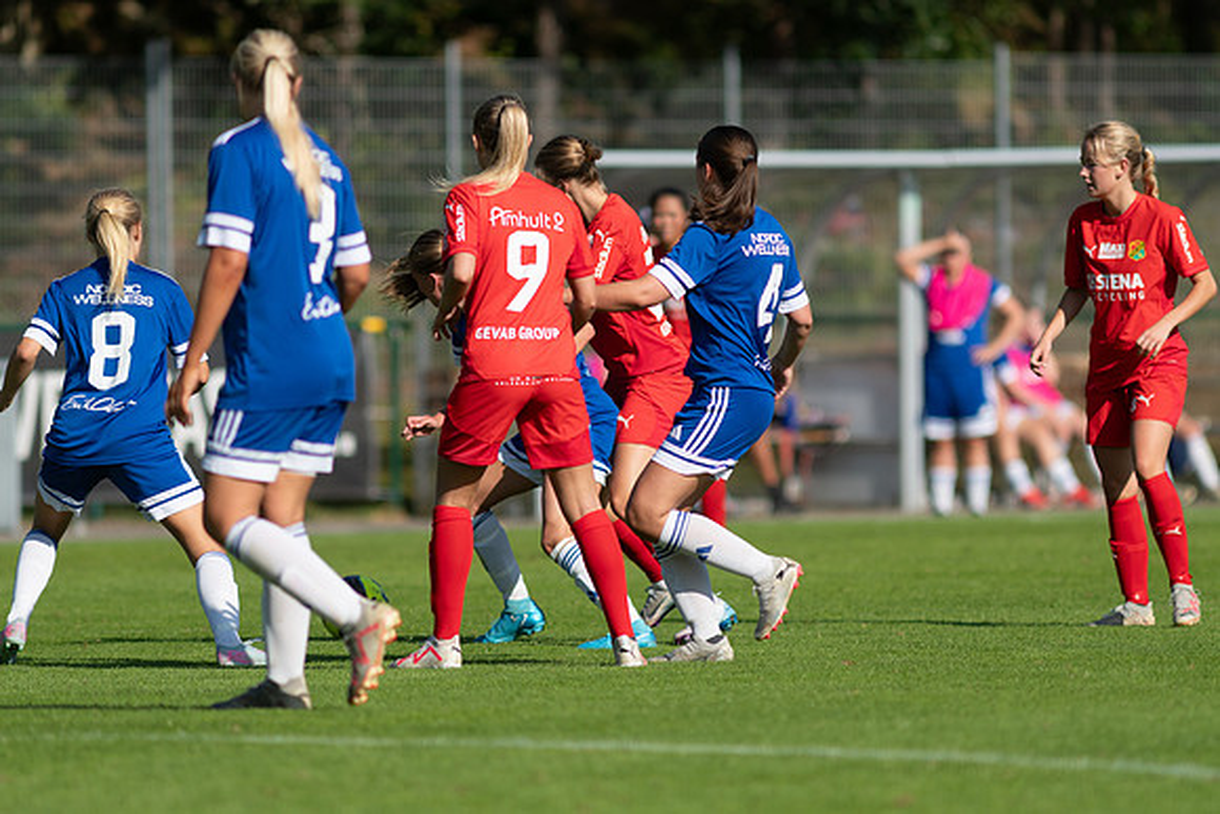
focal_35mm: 450
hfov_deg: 4.6
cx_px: 610
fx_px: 15253
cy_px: 407
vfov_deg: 3.1
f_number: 3.2
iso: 110
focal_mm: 300
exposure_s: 1/3200
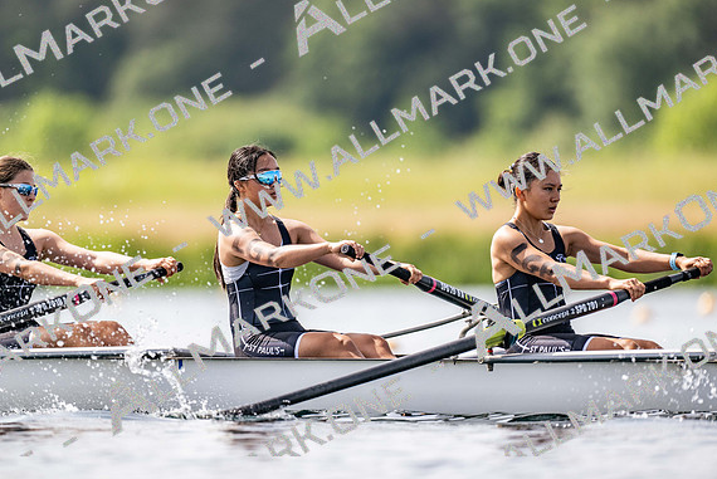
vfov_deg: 2.3
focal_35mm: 610
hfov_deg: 3.4
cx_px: 364
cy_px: 241
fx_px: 12158
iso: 220
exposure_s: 1/2500
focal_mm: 600
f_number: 4
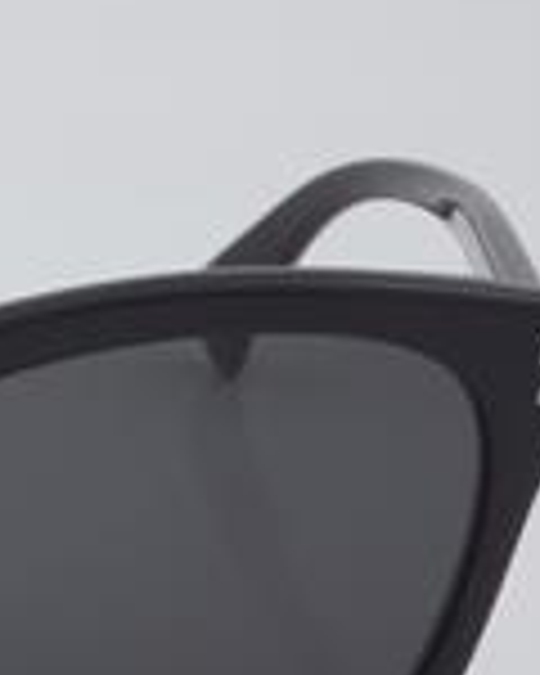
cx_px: -261
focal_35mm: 188
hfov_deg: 8.1
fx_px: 3756
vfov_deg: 10.3
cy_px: 495
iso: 100
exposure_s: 1/3
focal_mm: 50
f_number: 32
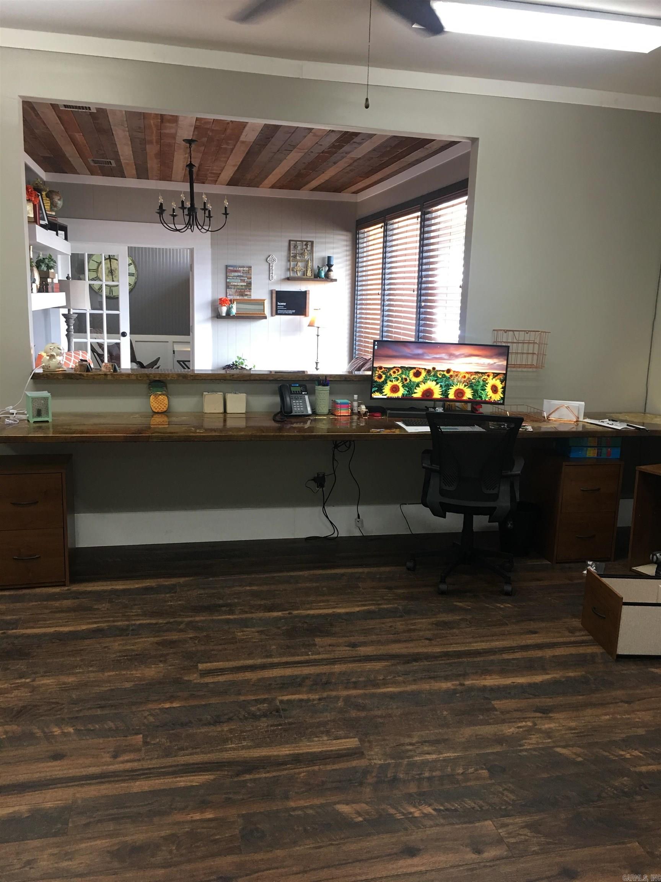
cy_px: 441
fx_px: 738
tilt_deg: -10.8
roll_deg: -1.9
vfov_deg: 61.7
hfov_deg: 48.2
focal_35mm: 29
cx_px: 330
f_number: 2.2
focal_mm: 4.15
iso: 40
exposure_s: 1/15
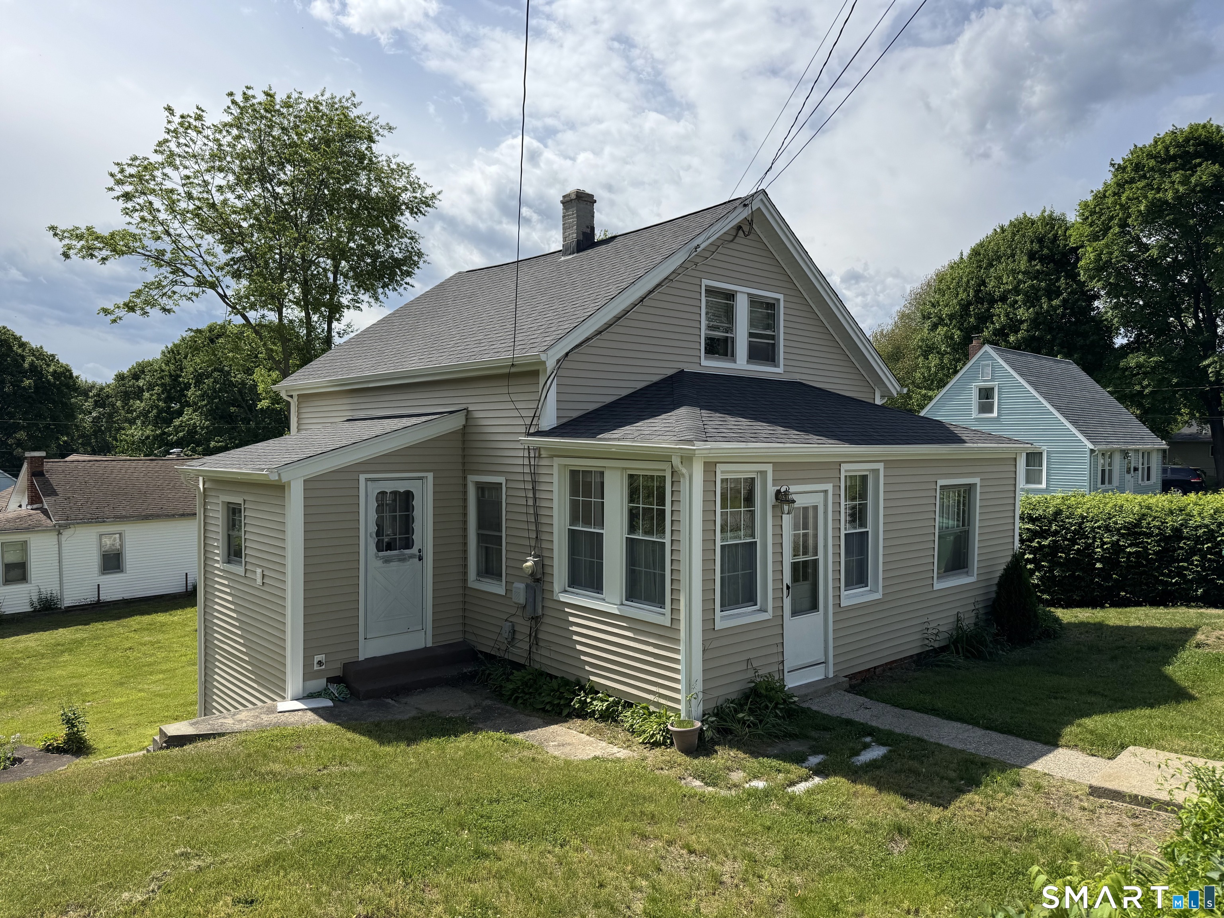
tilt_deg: -1.9
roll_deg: -0.8
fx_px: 849
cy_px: 459
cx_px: 612
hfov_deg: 71.6
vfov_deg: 56.8
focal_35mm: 24
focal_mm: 6.76
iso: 80
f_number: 1.78
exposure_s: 1/5348
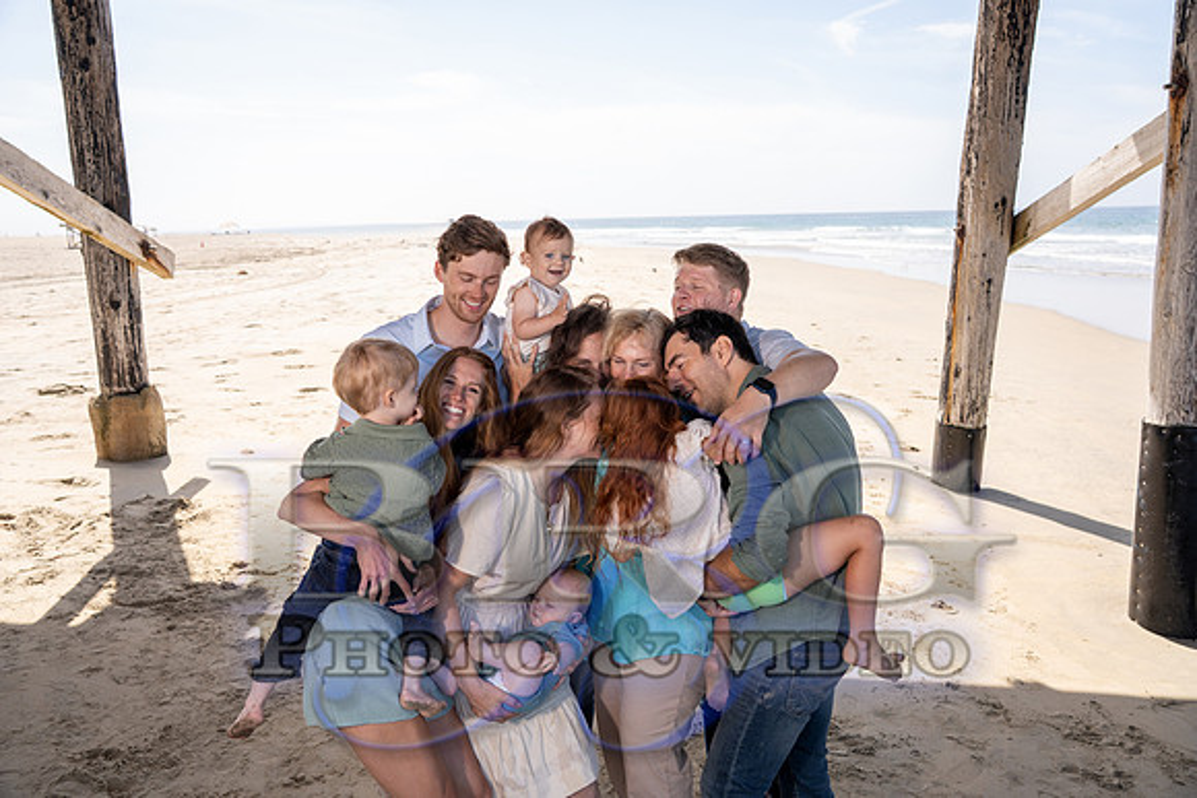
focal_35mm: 30
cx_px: 598
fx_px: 998
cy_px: 399
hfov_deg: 61.9
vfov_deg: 43.6
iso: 160
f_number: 4
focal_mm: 30
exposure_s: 1/640
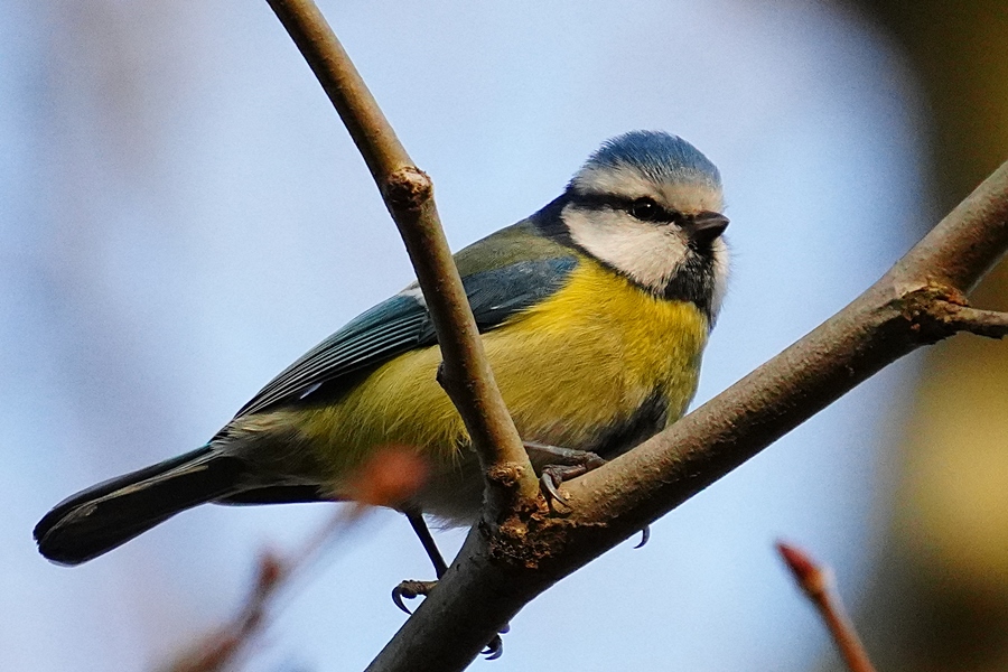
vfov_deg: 2.3
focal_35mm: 600
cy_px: 336
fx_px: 16799
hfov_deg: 3.4
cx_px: 504
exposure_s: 1/2000
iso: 3200
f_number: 7.1
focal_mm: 600
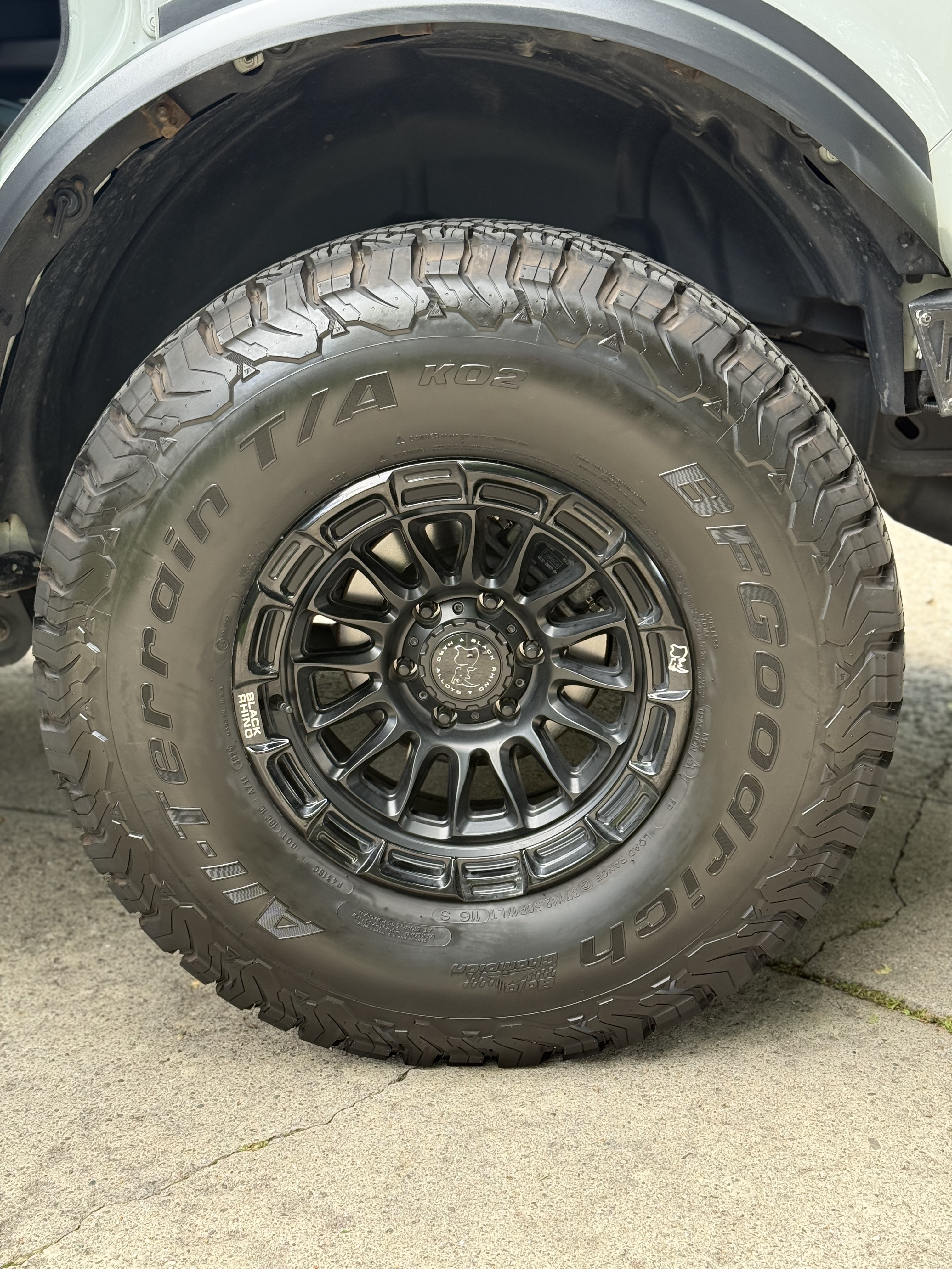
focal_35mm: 48
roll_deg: +0.6
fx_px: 1760
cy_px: 634
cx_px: 476
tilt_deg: -12.7
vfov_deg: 39.7
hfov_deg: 30.3
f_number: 1.78
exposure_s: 1/195
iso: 100
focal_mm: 6.76
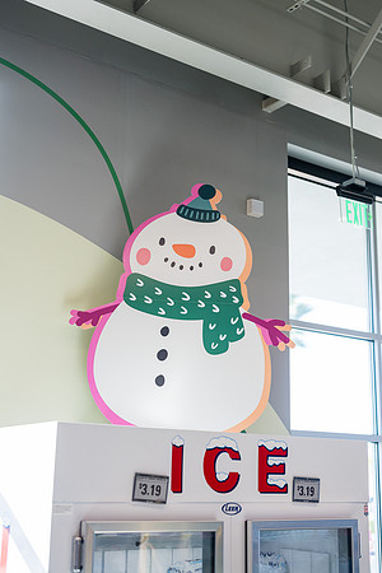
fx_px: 796
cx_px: 191
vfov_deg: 39.6
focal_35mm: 50
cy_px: 286
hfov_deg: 27.0
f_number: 1.8
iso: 800
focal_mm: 50
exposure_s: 1/2000
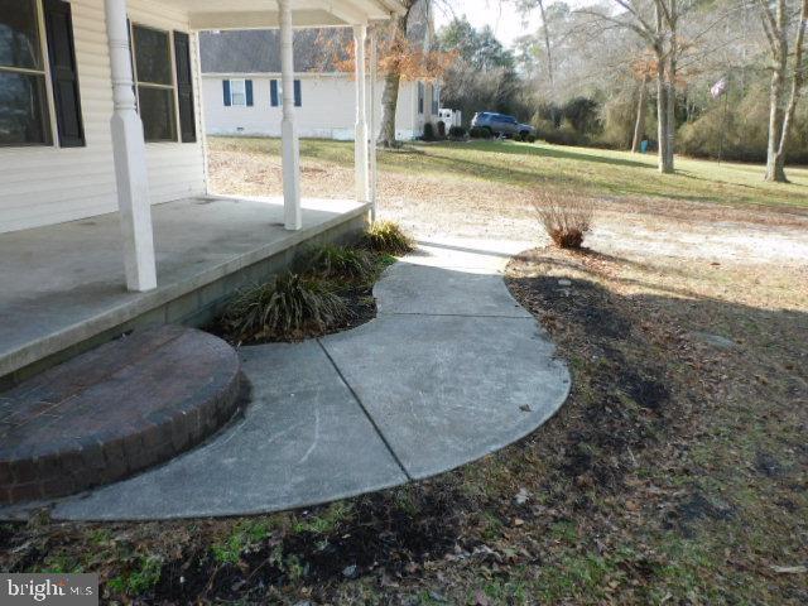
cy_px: 303
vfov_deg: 49.7
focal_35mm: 28
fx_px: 654
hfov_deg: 63.4
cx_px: 404
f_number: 3.5
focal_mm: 5
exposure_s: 1/320
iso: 125
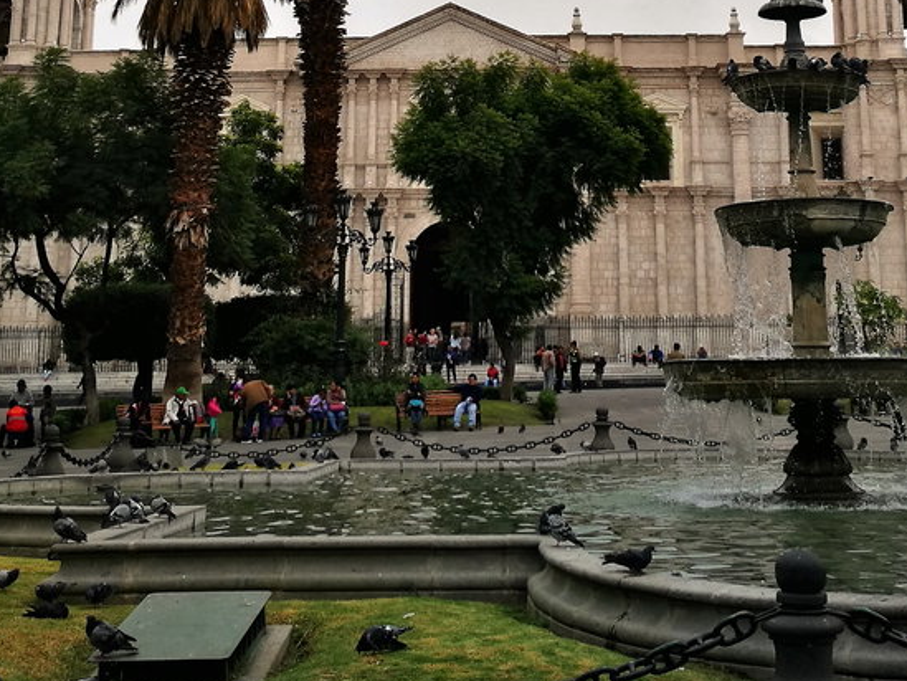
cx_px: 522
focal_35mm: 59
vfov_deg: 23.6
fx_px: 1546
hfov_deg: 32.6
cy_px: -33
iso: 50
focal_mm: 4.5
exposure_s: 1/943
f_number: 2.2
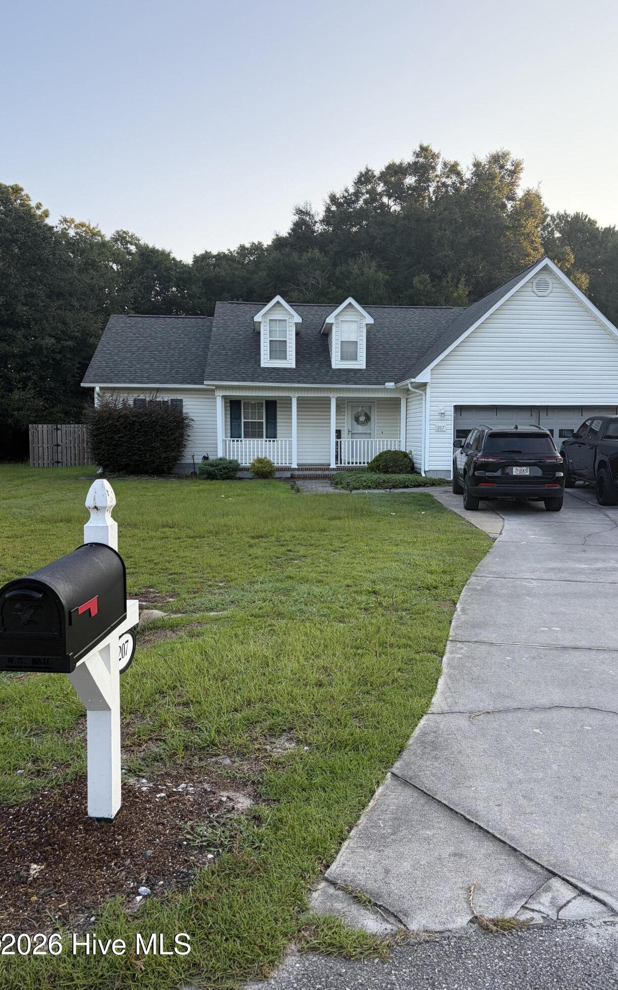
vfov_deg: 66.5
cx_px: 354
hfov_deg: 44.4
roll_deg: -0.4
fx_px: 755
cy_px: 488
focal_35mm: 28
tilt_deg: -4.0
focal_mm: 5.96
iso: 64
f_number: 1.6
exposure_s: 1/641
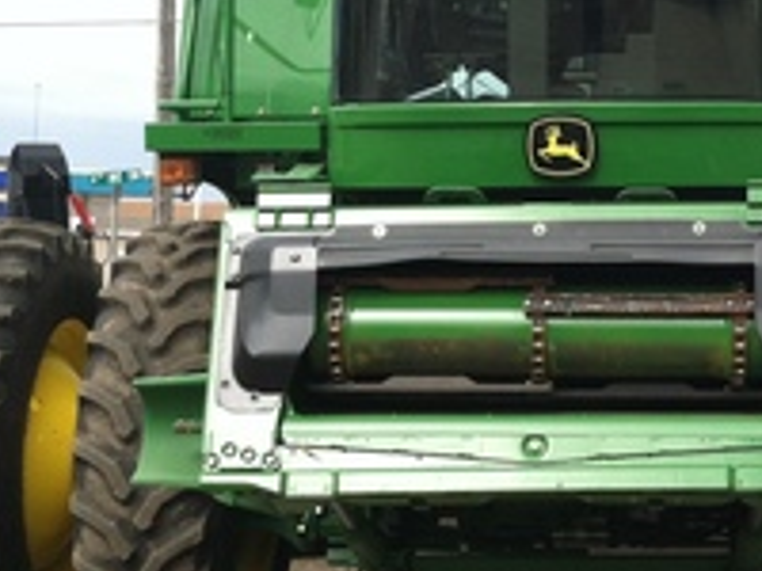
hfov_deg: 20.3
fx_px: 2091
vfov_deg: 15.5
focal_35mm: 95
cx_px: 663
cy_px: 160
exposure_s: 1/521
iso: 80
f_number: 2.8
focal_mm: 3.85
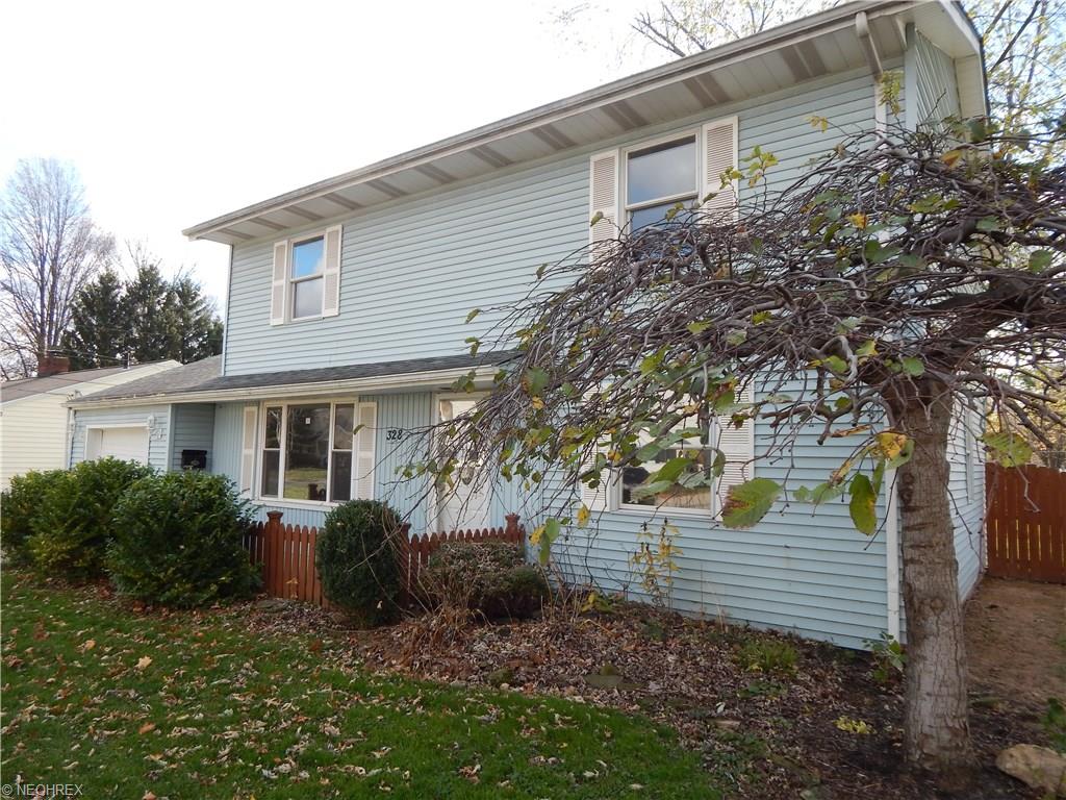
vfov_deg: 61.1
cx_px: 533
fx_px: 677
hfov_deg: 76.4
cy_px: 400
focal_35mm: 22
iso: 125
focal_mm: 4
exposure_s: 1/400
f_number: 3
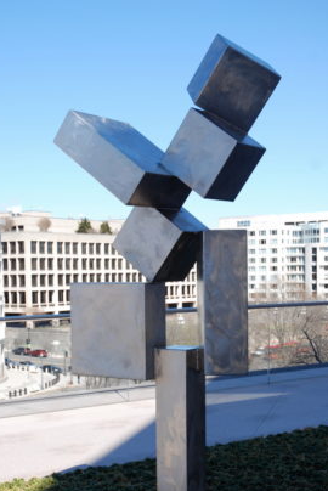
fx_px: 786
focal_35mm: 58
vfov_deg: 34.5
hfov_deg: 23.6
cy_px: 303
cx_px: 150
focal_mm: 31
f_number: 7.1
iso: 100
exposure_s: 1/200
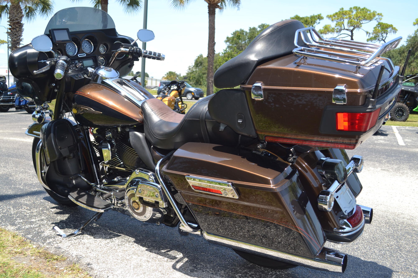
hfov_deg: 53.1
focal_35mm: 36
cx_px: 209
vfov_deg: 36.9
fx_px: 418
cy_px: 139
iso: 100
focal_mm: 24
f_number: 5.6
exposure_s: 1/200
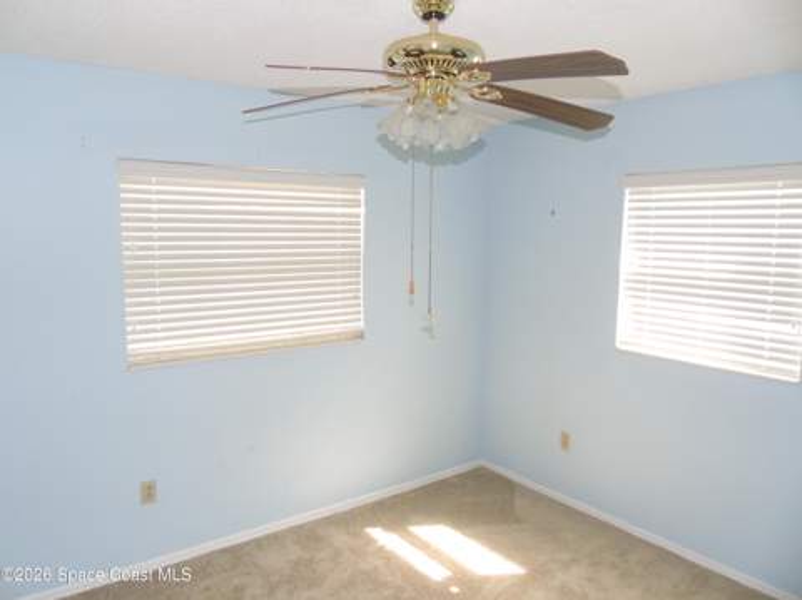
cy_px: 300
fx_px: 579
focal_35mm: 25
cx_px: 401
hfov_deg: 69.4
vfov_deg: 54.8
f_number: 3.4
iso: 200
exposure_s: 1/30
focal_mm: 4.4
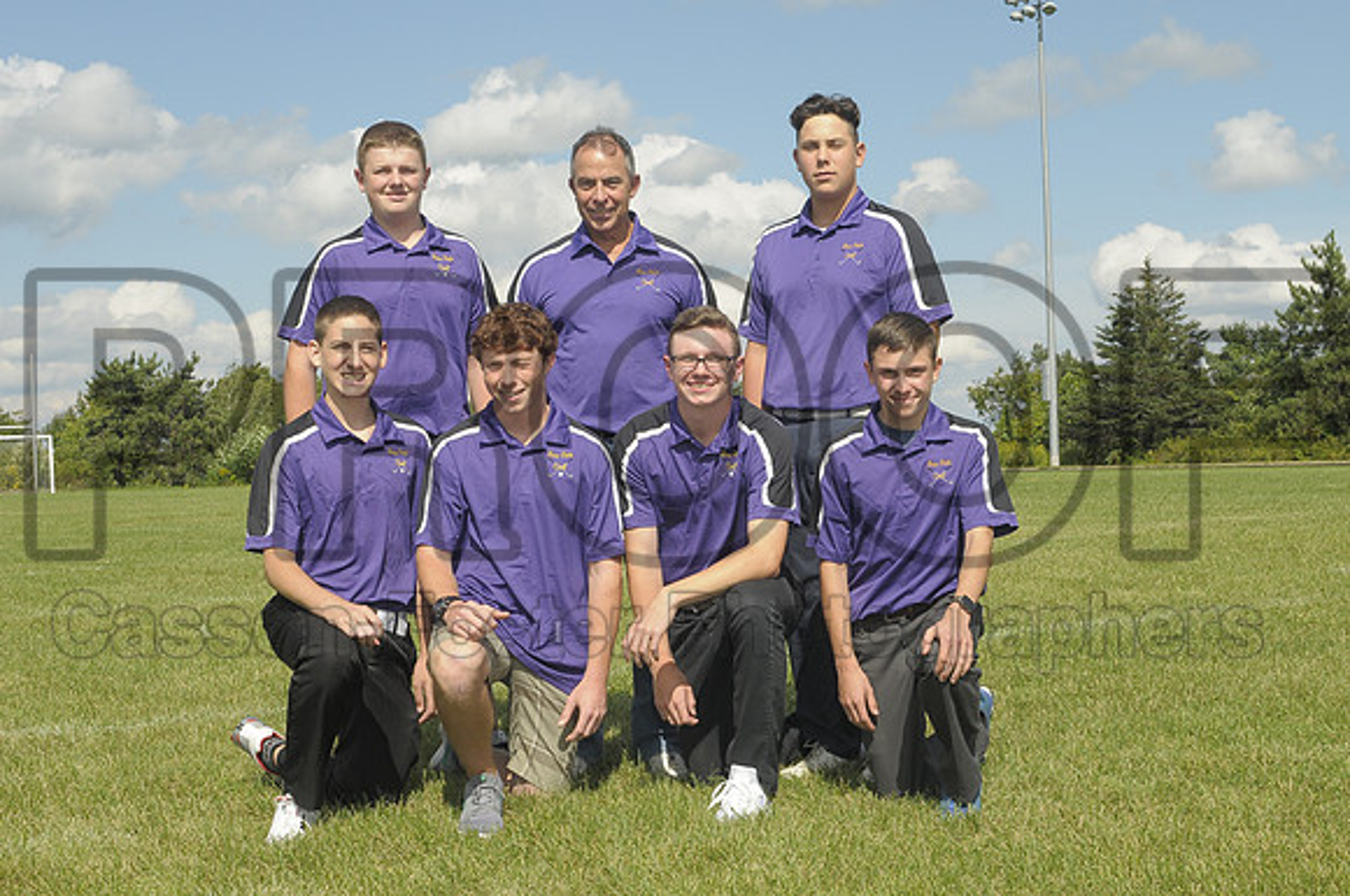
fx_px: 1966
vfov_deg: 25.7
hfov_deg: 37.9
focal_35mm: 52
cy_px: 448
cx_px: 675
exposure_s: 1/160
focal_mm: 35
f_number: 14
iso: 200
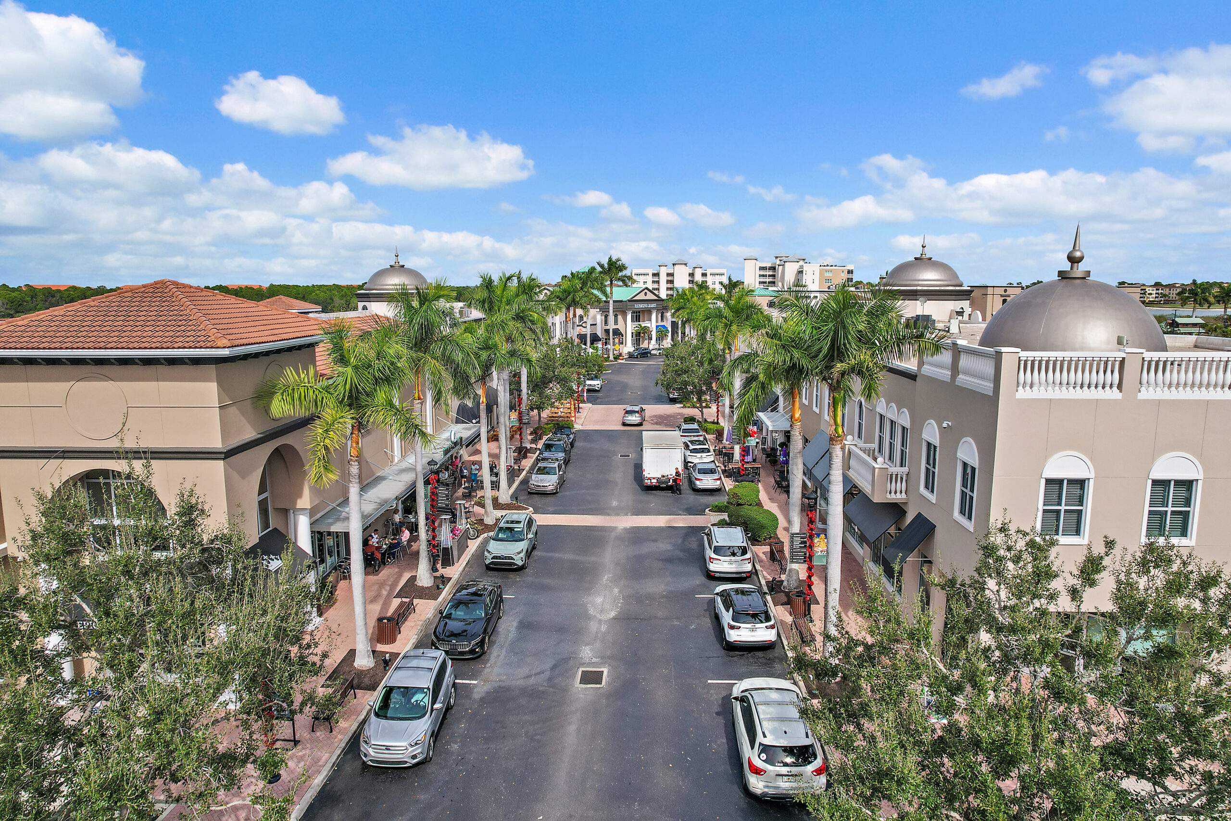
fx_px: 752
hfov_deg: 78.6
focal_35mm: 22
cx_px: 616
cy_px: 410
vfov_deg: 57.2
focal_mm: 8.38
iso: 110
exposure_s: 1/1600
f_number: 2.8
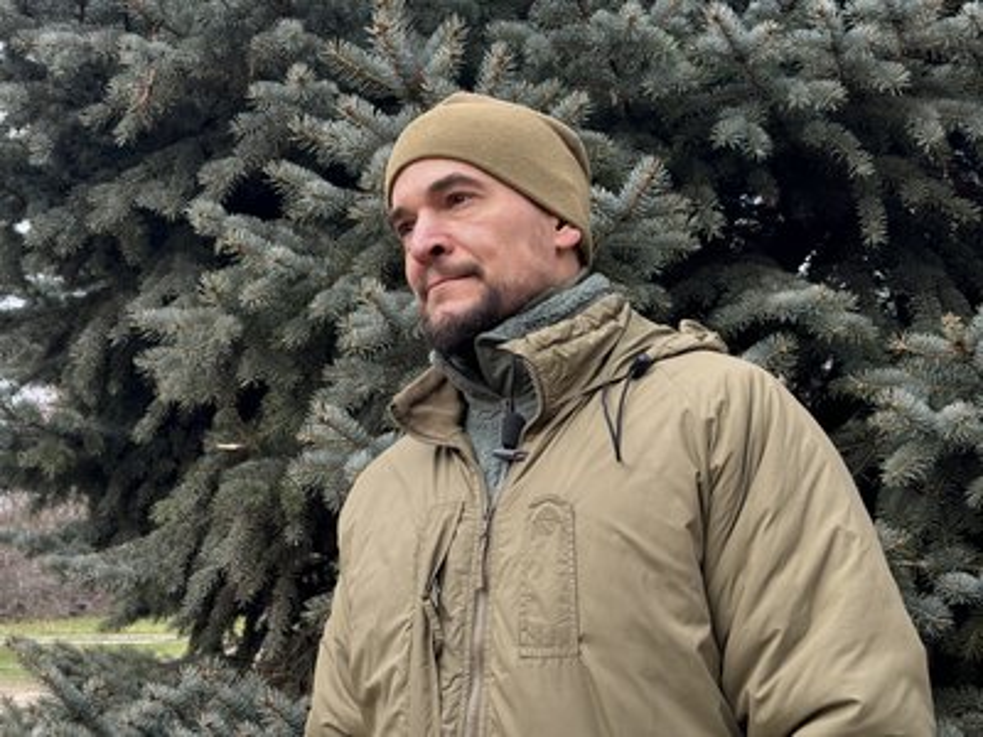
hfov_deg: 39.7
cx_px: 492
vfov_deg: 30.3
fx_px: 1363
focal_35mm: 48
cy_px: 368
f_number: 1.78
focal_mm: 6.86
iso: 64
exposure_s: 1/832
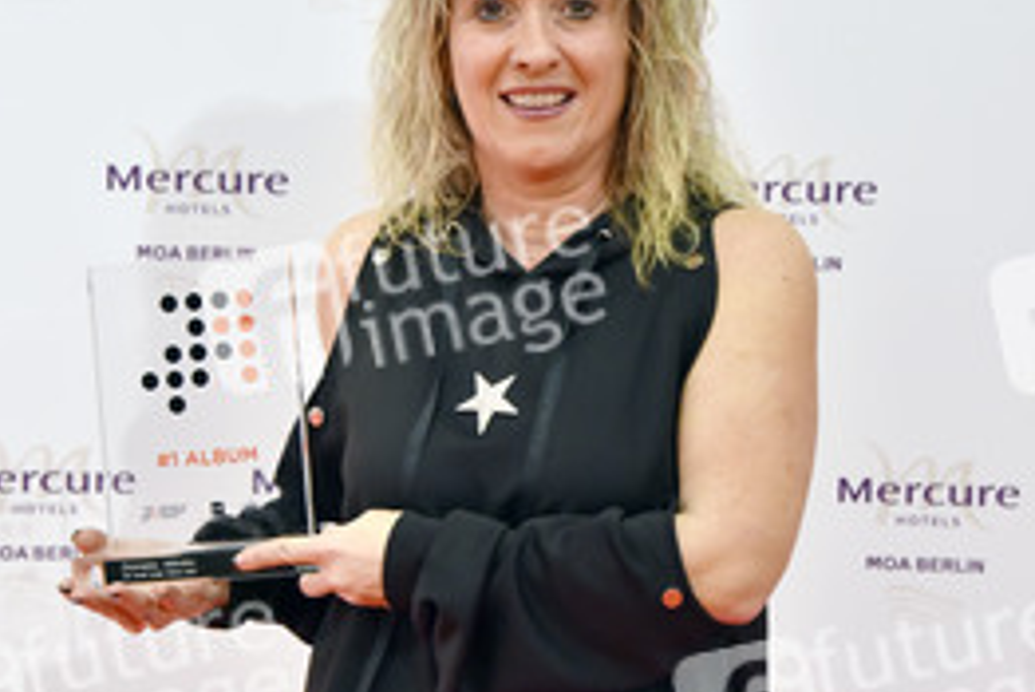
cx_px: 518
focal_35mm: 119
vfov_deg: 11.5
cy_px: 498
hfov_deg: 17.2
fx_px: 3423
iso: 1600
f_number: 5.6
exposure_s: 1/125
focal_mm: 78
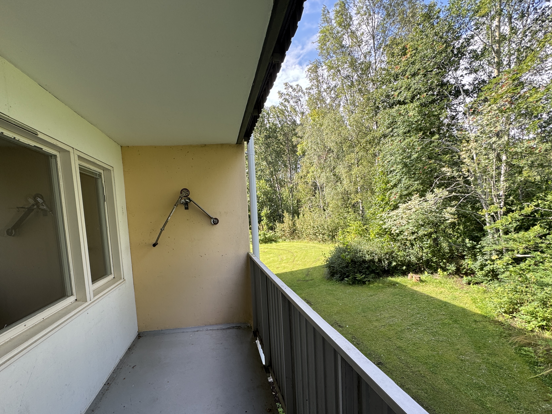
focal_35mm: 17
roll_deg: +3.9
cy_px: 241
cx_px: 258
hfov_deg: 90.9
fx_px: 271
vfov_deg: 74.2
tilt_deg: -4.8
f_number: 2.2
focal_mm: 2.22
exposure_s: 1/188
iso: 40
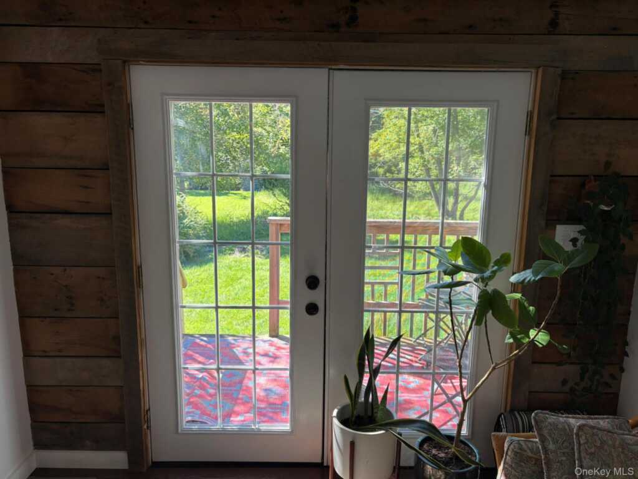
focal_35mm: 26
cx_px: 319
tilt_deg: -10.6
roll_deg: -0.8
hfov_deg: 67.3
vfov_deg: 53.1
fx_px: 479
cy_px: 240
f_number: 1.6
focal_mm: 5.96
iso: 40
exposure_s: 1/122
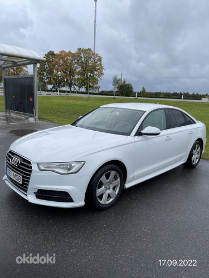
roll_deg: -2.1
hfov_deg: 53.1
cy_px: 139
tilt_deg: -11.2
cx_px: 104
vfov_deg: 67.3
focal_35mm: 26
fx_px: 209
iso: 32
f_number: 1.6
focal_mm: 5.1
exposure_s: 1/1067
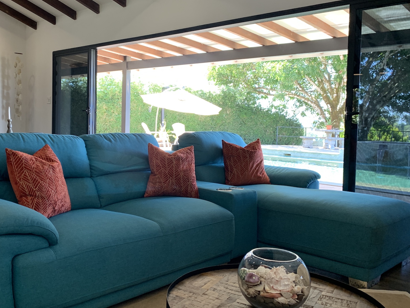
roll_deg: -2.0
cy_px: 136
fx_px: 415
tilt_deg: -1.3
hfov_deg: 51.8
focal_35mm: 35
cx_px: 143
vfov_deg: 40.6
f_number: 1.8
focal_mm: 4.25
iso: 100
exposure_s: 1/79
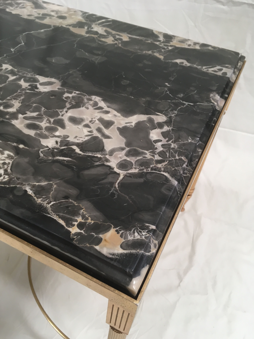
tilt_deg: -48.8
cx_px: 127
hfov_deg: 48.2
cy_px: 170
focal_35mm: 29
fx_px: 284
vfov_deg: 61.7
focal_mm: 4.15
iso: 80
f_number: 2.2
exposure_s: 1/33
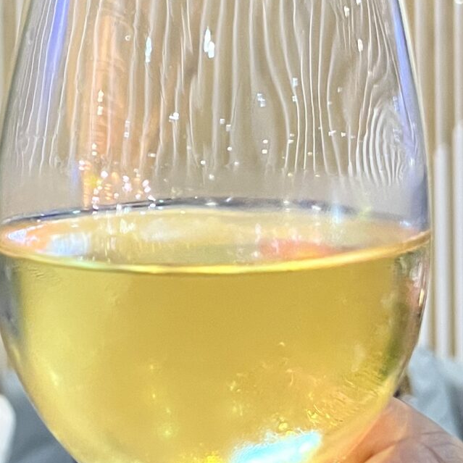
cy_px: 61
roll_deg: +1.0
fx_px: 1392
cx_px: -23
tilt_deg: -0.2
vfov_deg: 18.6
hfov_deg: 18.3
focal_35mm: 92
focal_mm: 5.1
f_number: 1.6
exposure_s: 1/50
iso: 160
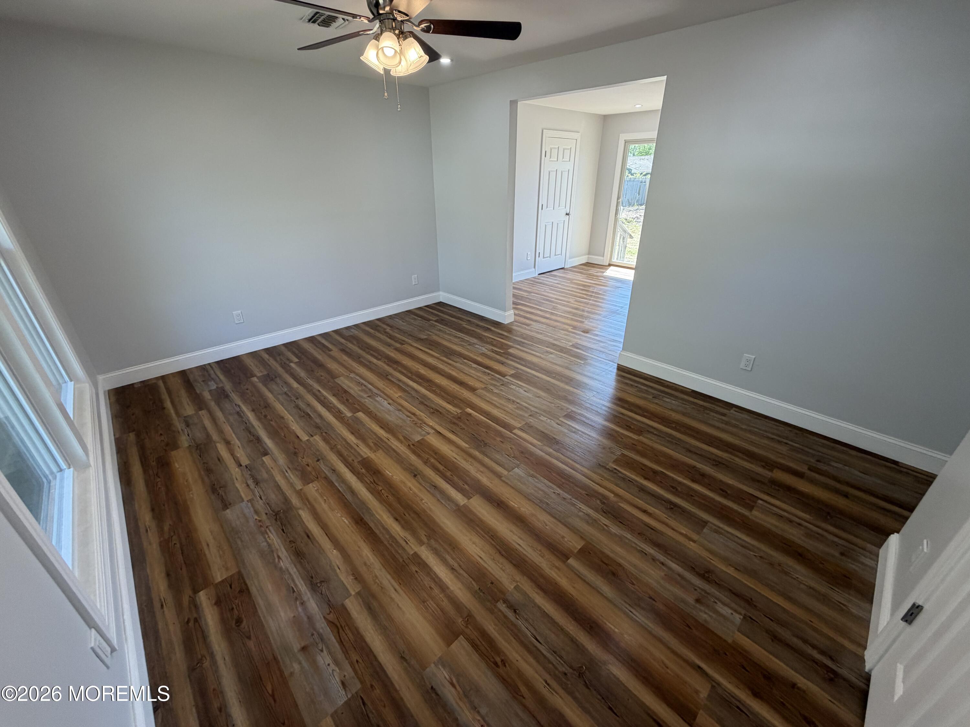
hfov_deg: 102.1
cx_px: 485
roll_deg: +1.2
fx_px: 392
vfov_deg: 85.7
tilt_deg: -27.0
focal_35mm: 14
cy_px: 364
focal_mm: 2.22
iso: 125
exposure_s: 1/120
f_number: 2.2
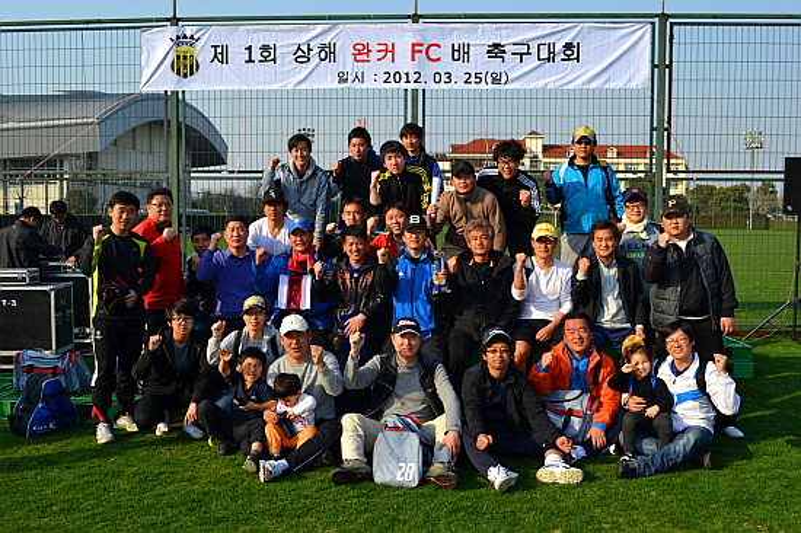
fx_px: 800
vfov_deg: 36.8
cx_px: 400
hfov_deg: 53.2
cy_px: 266
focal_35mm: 36
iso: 100
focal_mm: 24
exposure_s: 1/200
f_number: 7.1
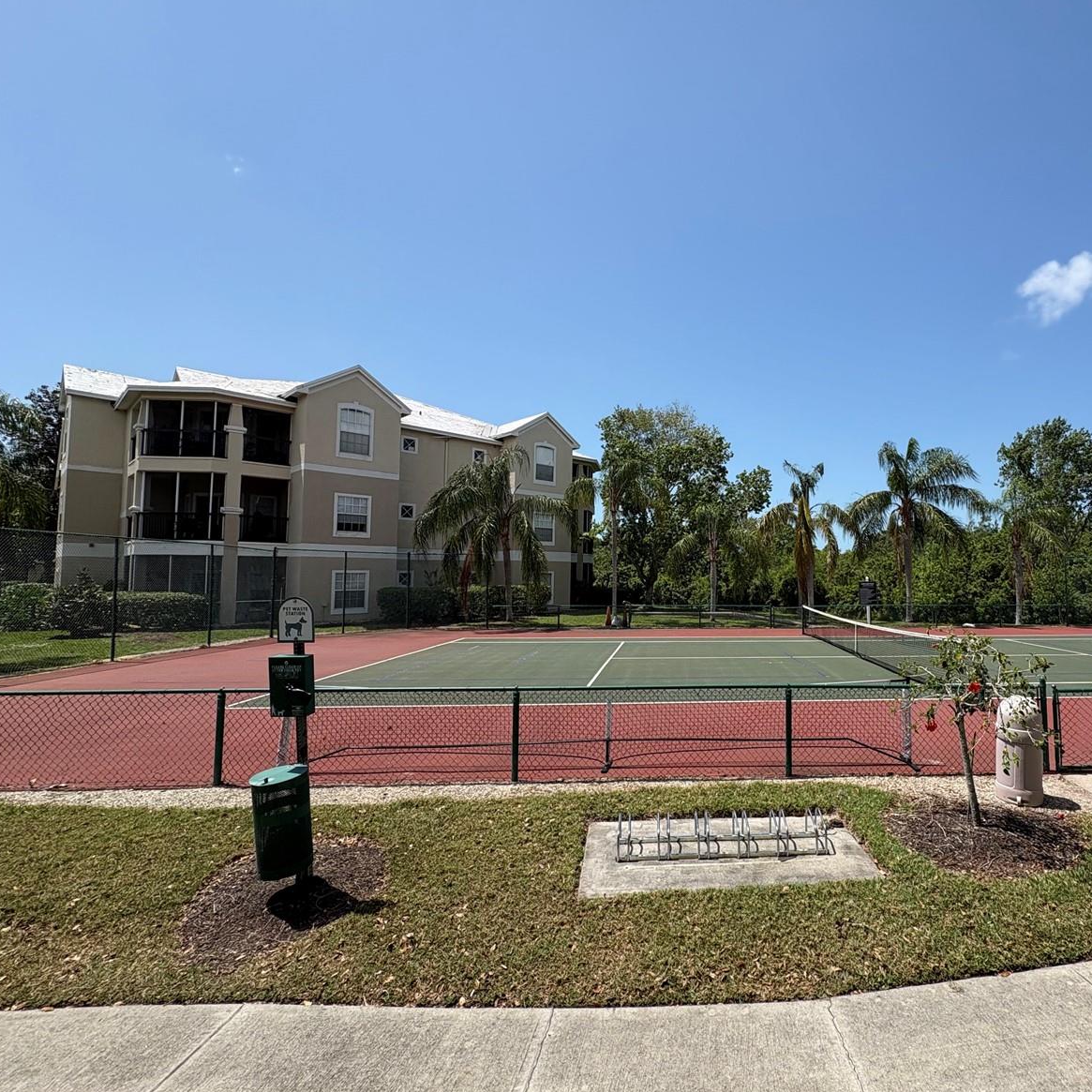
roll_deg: +0.4
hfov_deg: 81.6
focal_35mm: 17
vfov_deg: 84.0
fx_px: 607
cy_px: 540
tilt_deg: +3.4
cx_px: 713
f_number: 2.2
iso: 50
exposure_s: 1/1927
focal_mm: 2.22
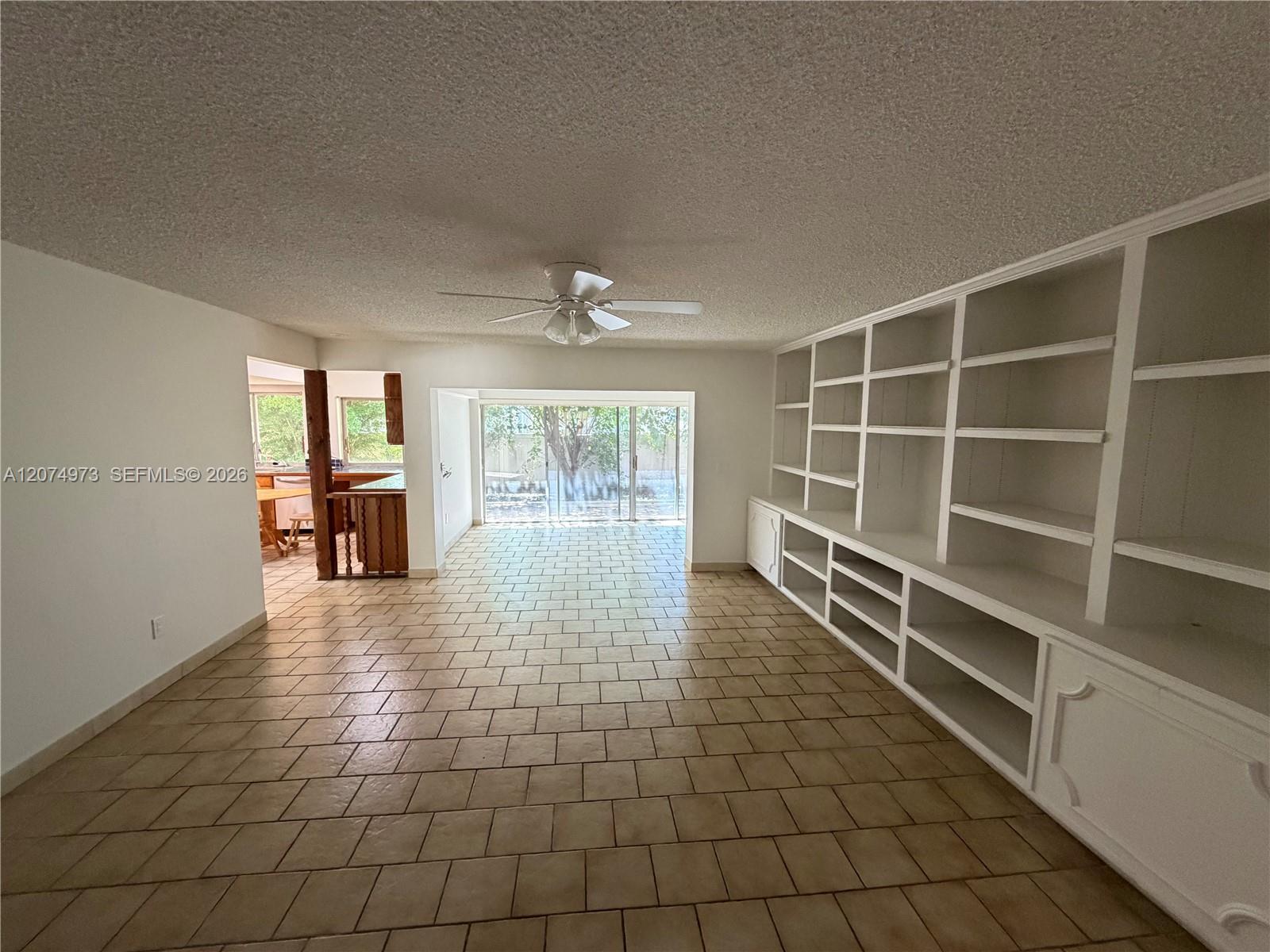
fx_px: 514
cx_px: 635
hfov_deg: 102.1
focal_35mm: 14
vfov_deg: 85.7
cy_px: 476
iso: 400
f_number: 2.2
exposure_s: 1/60
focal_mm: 2.22
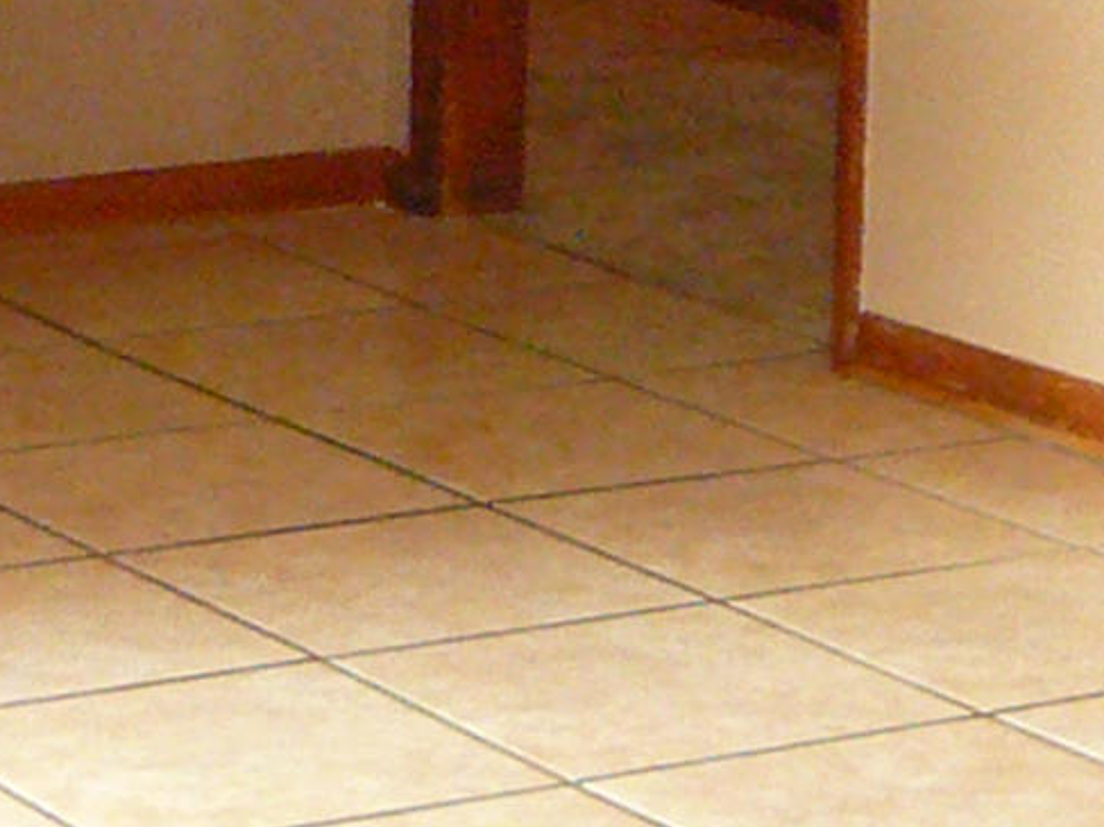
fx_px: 5867
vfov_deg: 7.9
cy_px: -369
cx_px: 503
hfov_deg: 10.7
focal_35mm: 184
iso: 400
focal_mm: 5.2
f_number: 2.8
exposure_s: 1/30
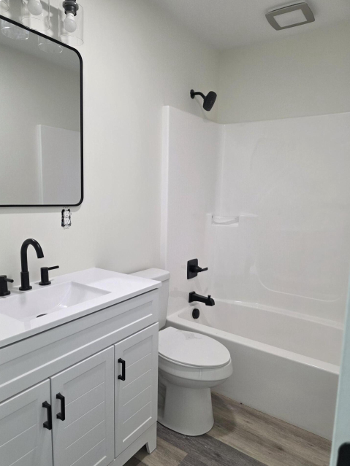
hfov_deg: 56.8
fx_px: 324
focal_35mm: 24
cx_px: 168
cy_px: 238
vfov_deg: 71.6
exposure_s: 1/120
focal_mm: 6.3
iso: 200
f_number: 1.7
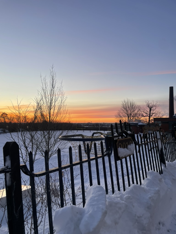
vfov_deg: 67.3
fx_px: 176
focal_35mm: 26
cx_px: 88
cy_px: 117
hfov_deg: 53.1
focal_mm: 4.2
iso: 32
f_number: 1.6
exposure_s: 1/173
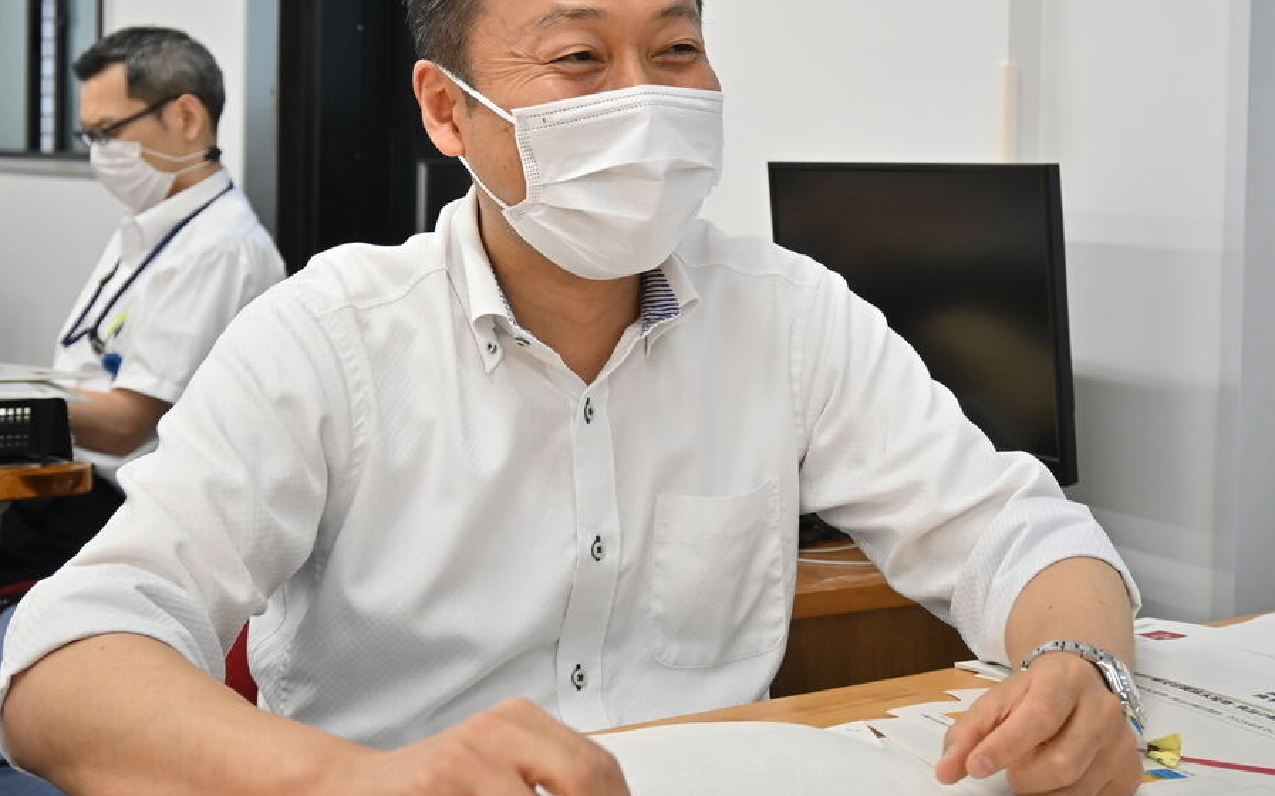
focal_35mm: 55
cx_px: 699
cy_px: 208
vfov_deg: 23.3
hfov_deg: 36.9
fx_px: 1911
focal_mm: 24
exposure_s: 1/100
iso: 400
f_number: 4.2
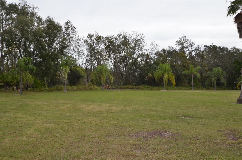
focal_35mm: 37
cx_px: 122
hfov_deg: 52.0
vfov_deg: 35.8
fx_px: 248
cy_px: 82
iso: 200
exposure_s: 1/200
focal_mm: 24
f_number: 7.1
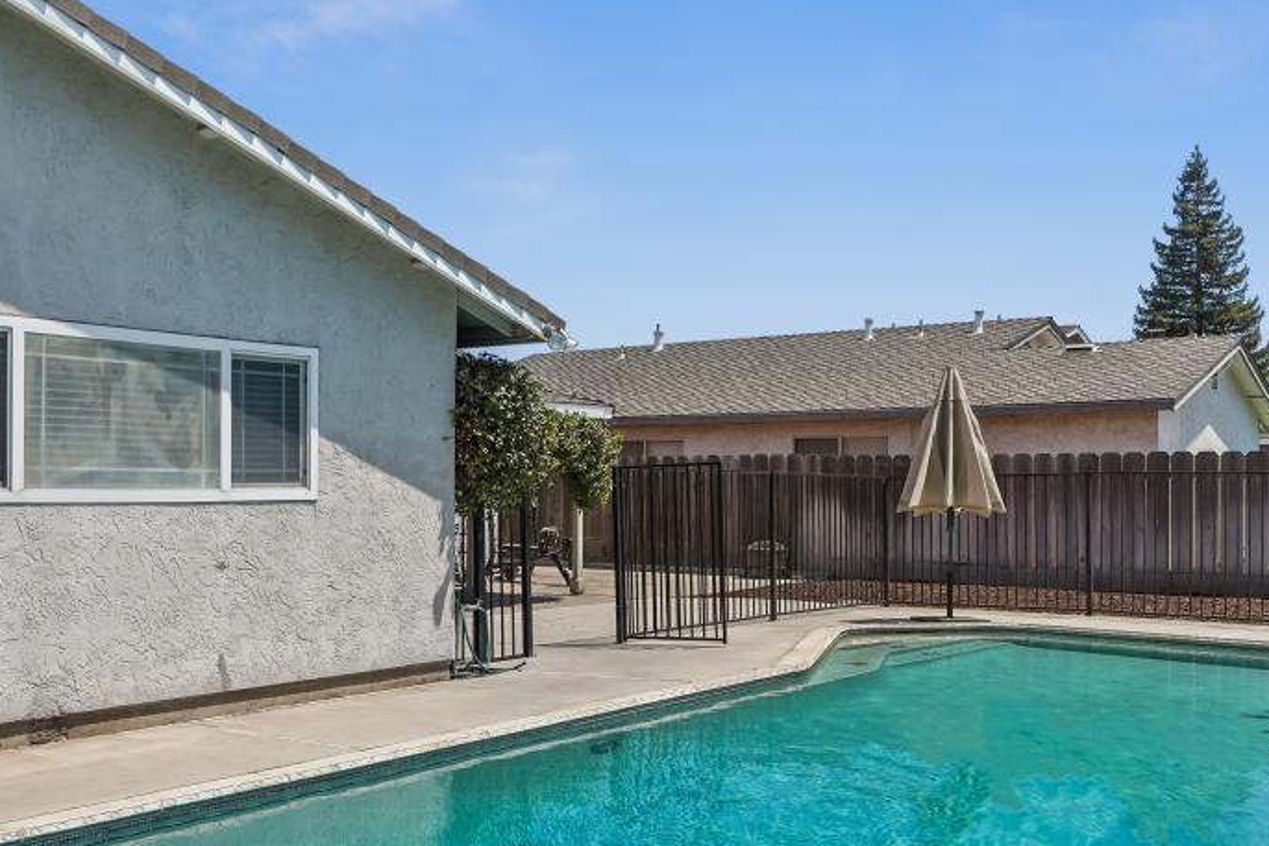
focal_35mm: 35
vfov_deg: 37.6
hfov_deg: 54.3
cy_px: 528
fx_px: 1233
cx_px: 701
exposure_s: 1/125
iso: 100
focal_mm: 16
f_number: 8
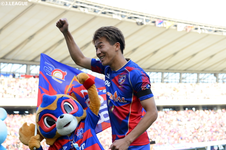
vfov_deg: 19.4
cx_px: 113
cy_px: 75
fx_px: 439
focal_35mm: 70
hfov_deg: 28.9
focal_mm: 70
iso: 800
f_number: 5
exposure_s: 1/500
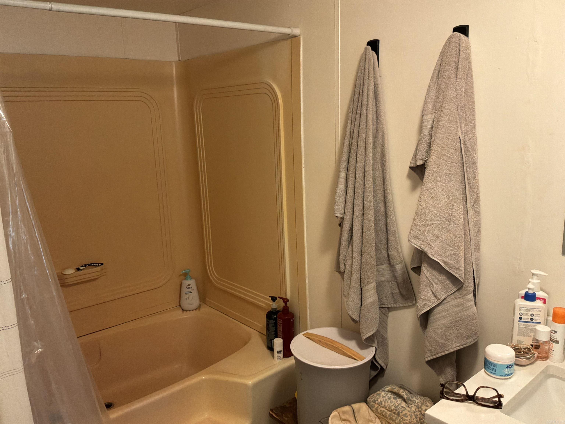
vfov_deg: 49.7
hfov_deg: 63.4
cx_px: 282
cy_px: 212
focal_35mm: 28
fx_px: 457
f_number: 1.8
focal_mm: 3
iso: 125
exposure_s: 1/60
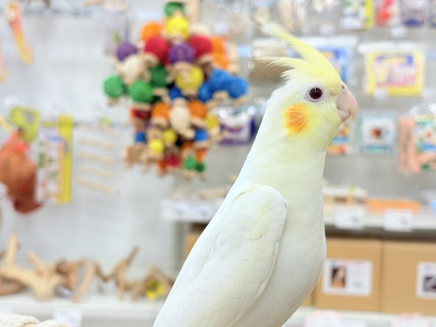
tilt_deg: -2.1
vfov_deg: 27.5
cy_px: 163
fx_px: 668
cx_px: 216
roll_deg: -1.2
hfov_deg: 36.2
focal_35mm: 53
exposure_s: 1/50
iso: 40
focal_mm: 5.96
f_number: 1.6
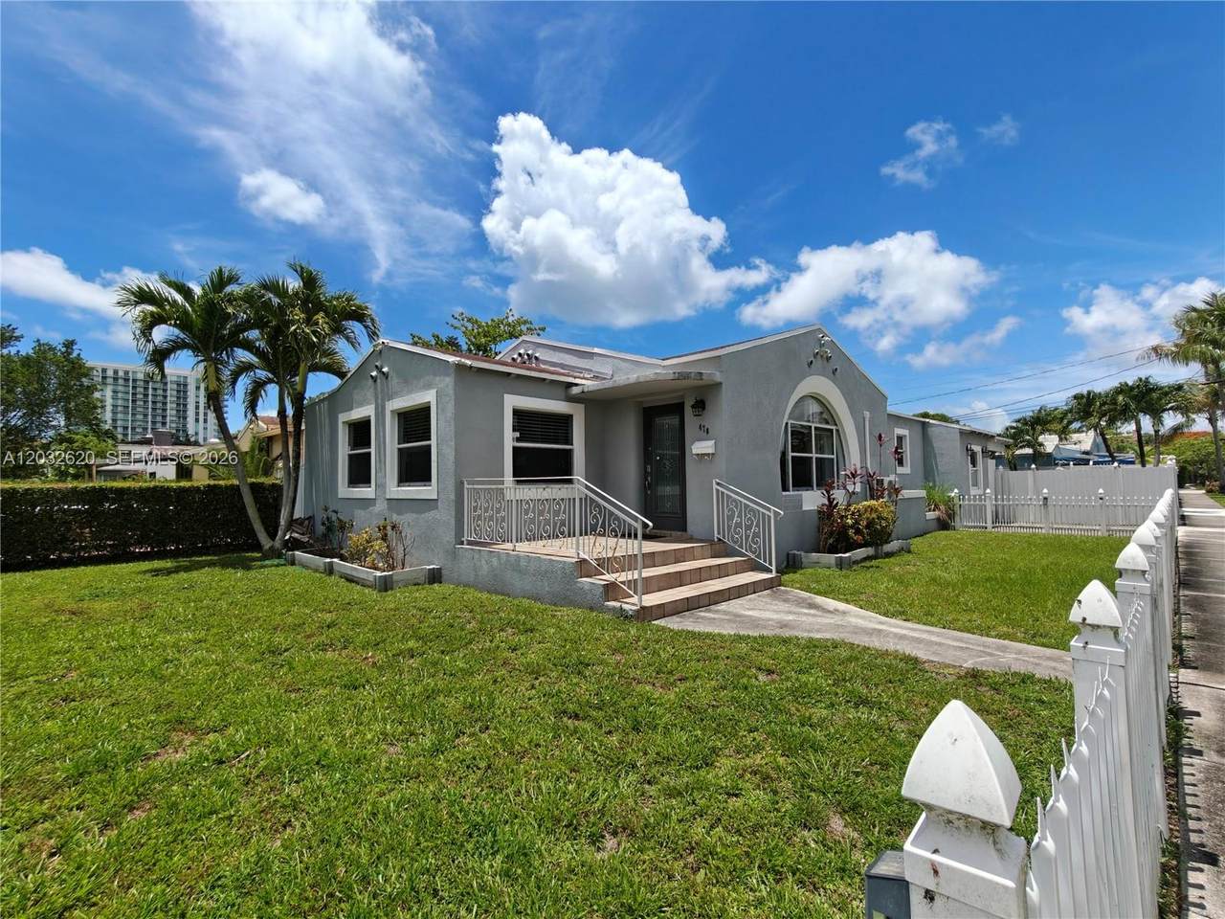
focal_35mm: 16
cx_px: 612
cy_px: 460
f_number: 2
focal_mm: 2.31
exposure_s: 1/2869
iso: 50
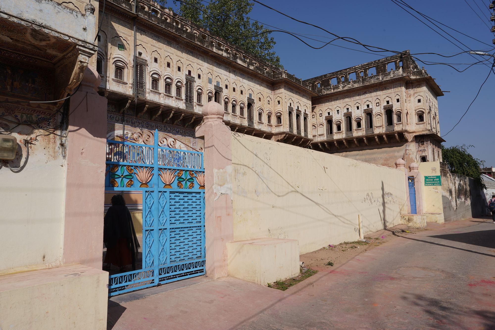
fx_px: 330
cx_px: 248
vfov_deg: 53.1
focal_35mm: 24
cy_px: 165
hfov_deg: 73.7
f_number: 20
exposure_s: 1/100
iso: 100
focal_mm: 24
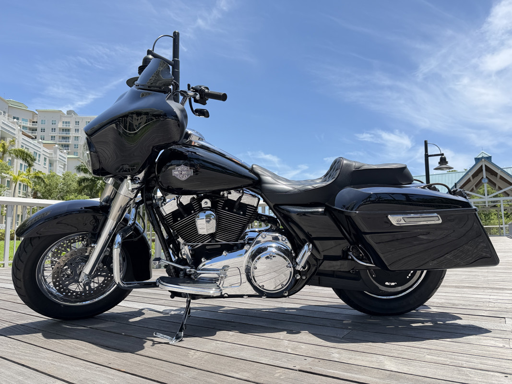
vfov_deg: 56.8
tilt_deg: +4.4
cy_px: 192
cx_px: 256
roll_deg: +0.7
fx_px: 355
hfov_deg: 71.6
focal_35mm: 24
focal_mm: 6.76
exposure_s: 1/2525
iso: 80
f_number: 1.78
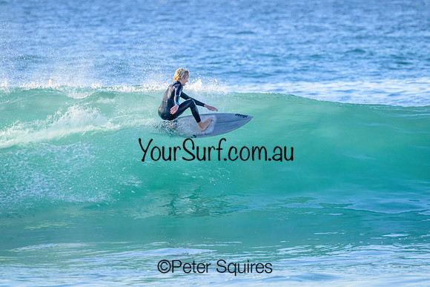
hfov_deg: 3.3
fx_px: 7407
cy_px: 144
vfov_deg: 2.2
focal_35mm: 620
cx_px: 215
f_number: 11
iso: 4000
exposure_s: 1/2000
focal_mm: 620
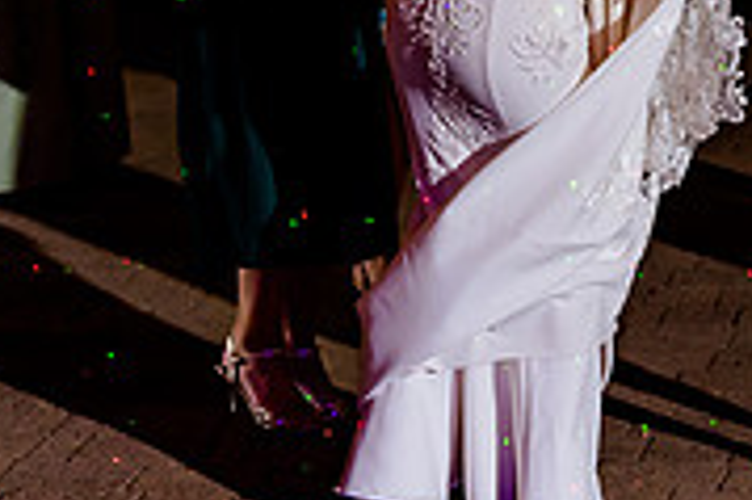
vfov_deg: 8.3
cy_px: -242
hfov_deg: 12.7
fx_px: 3360
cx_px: 600
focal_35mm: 161
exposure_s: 1/125
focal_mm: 45
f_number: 2.8
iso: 2500
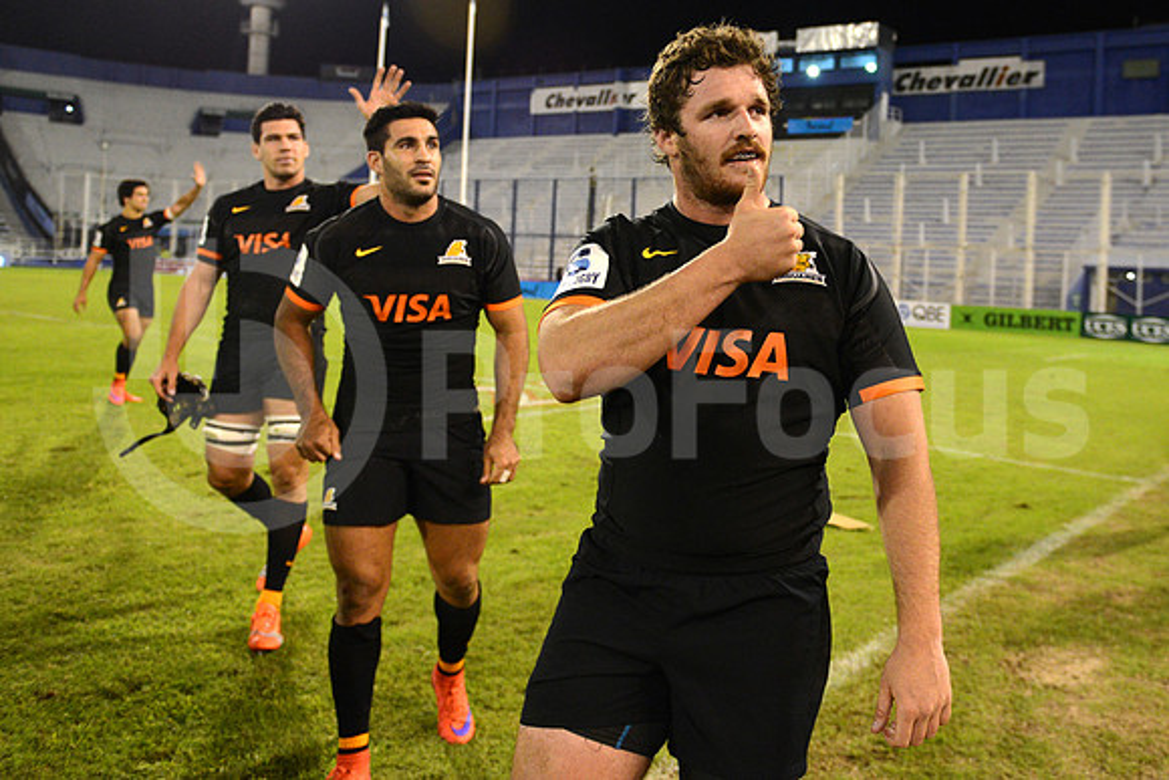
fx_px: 779
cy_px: 390
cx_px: 584
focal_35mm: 24
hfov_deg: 73.7
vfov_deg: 53.2
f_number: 2.8
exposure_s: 1/800
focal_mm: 24
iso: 3200
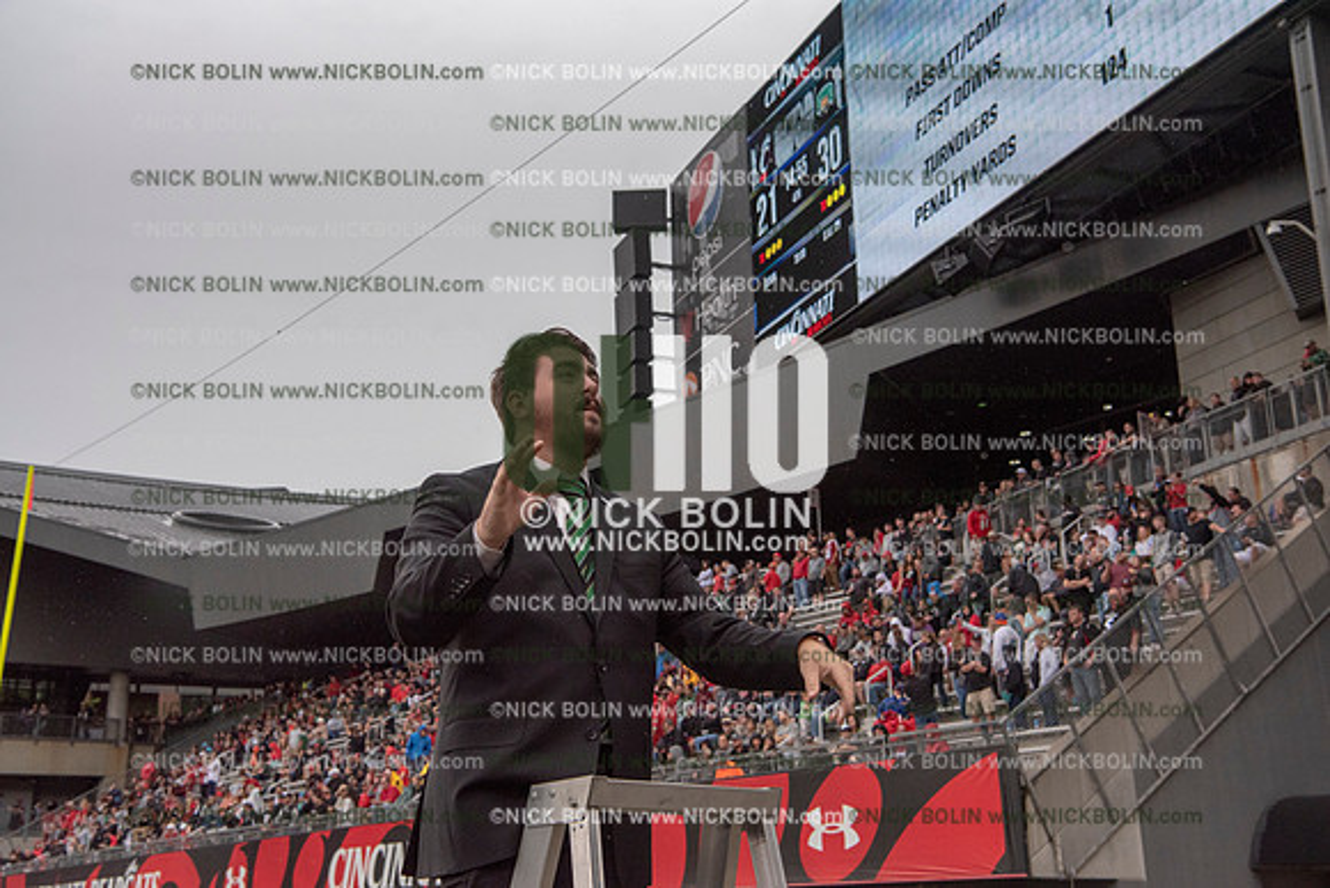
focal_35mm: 45
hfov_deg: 43.6
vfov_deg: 29.9
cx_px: 665
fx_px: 1663
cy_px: 444
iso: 2000
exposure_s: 1/4000
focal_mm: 45
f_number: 6.3
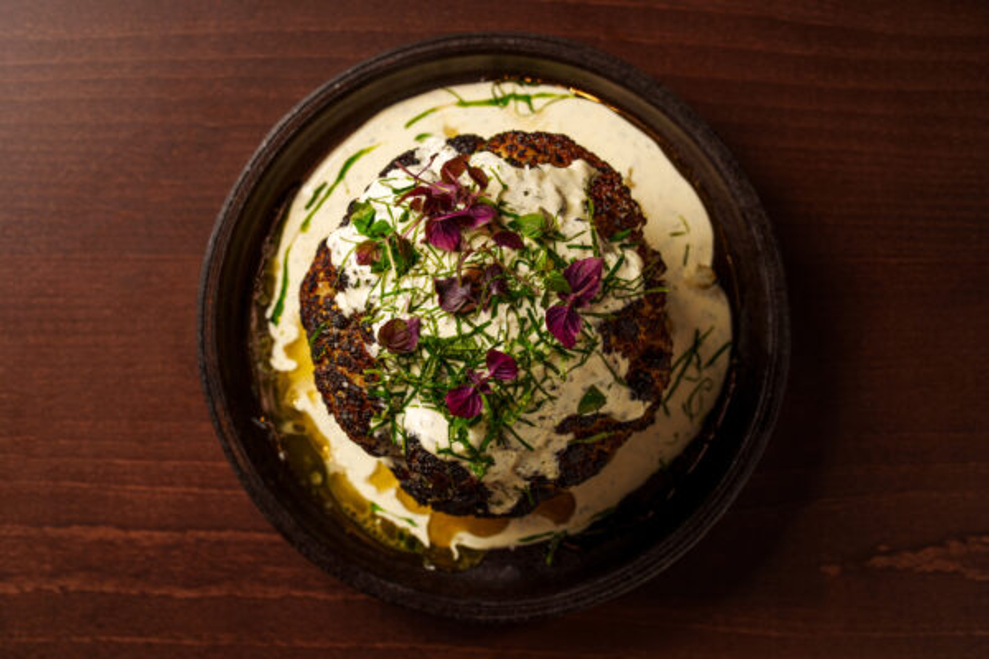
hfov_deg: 39.6
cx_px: 494
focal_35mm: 50
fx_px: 1374
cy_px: 330
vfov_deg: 27.0
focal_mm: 50
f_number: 5.6
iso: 100
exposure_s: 1/125
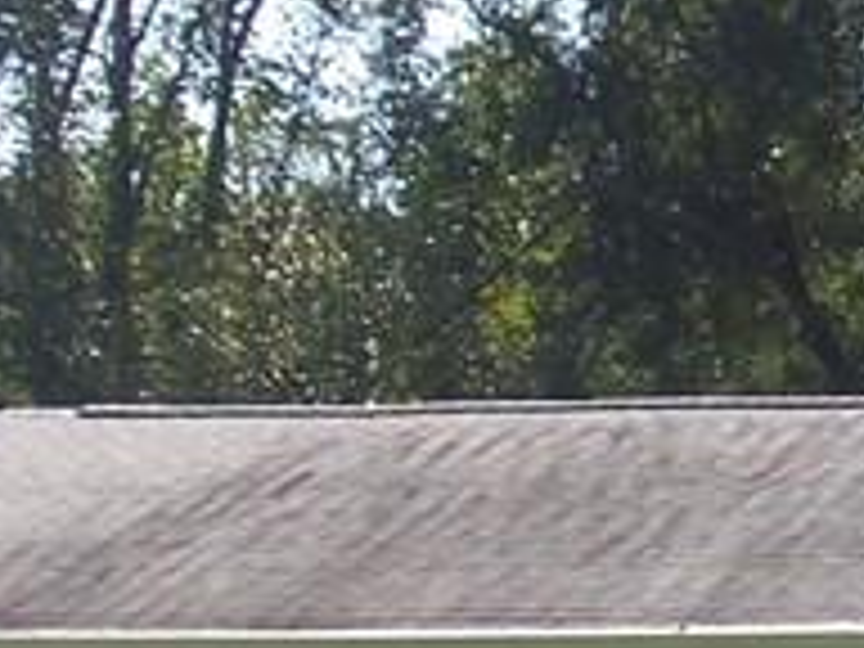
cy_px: 824
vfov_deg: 7.1
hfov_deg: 9.2
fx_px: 5192
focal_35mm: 208
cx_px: 1400
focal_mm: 6.4
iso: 64
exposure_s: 1/320
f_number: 3.9
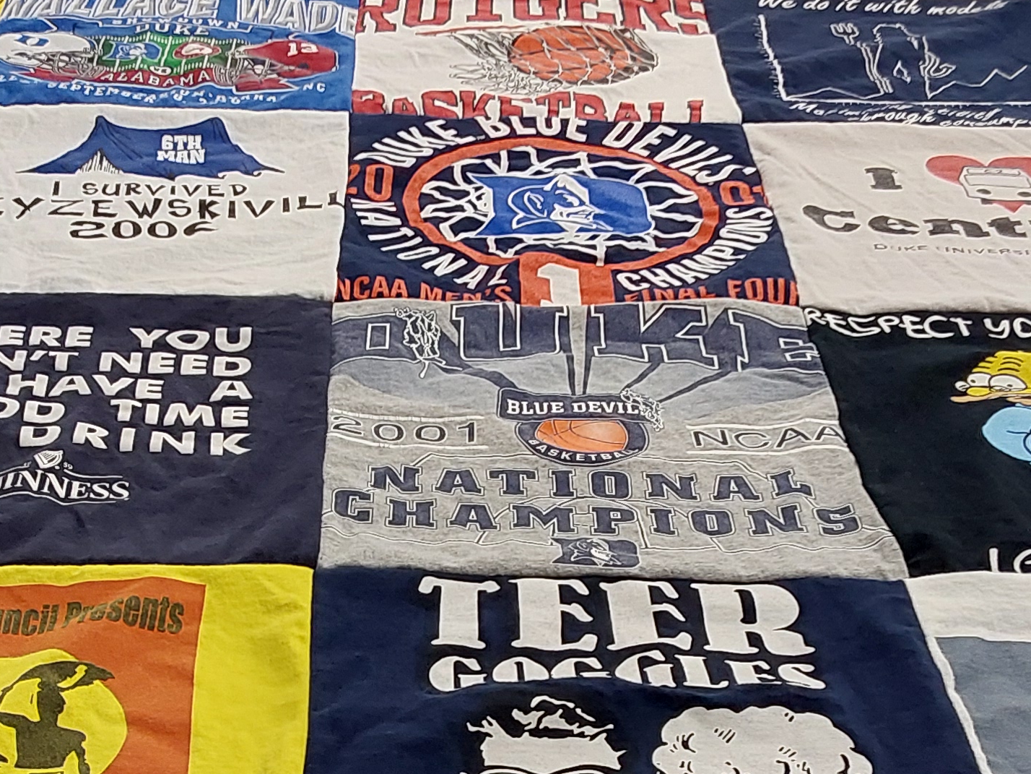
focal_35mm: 64
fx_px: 1906
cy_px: 760
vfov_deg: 22.1
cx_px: 326
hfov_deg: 30.0
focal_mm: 2.91
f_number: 1.9
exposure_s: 1/60
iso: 100
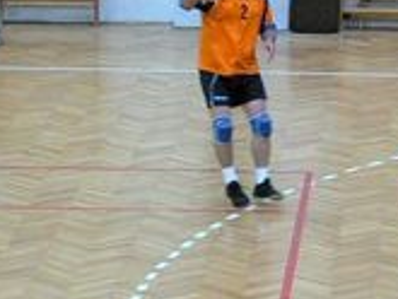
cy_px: 159
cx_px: 473
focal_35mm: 293
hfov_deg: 6.7
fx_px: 3371
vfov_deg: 5.1
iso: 400
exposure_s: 1/50
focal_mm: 20.7
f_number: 3.2
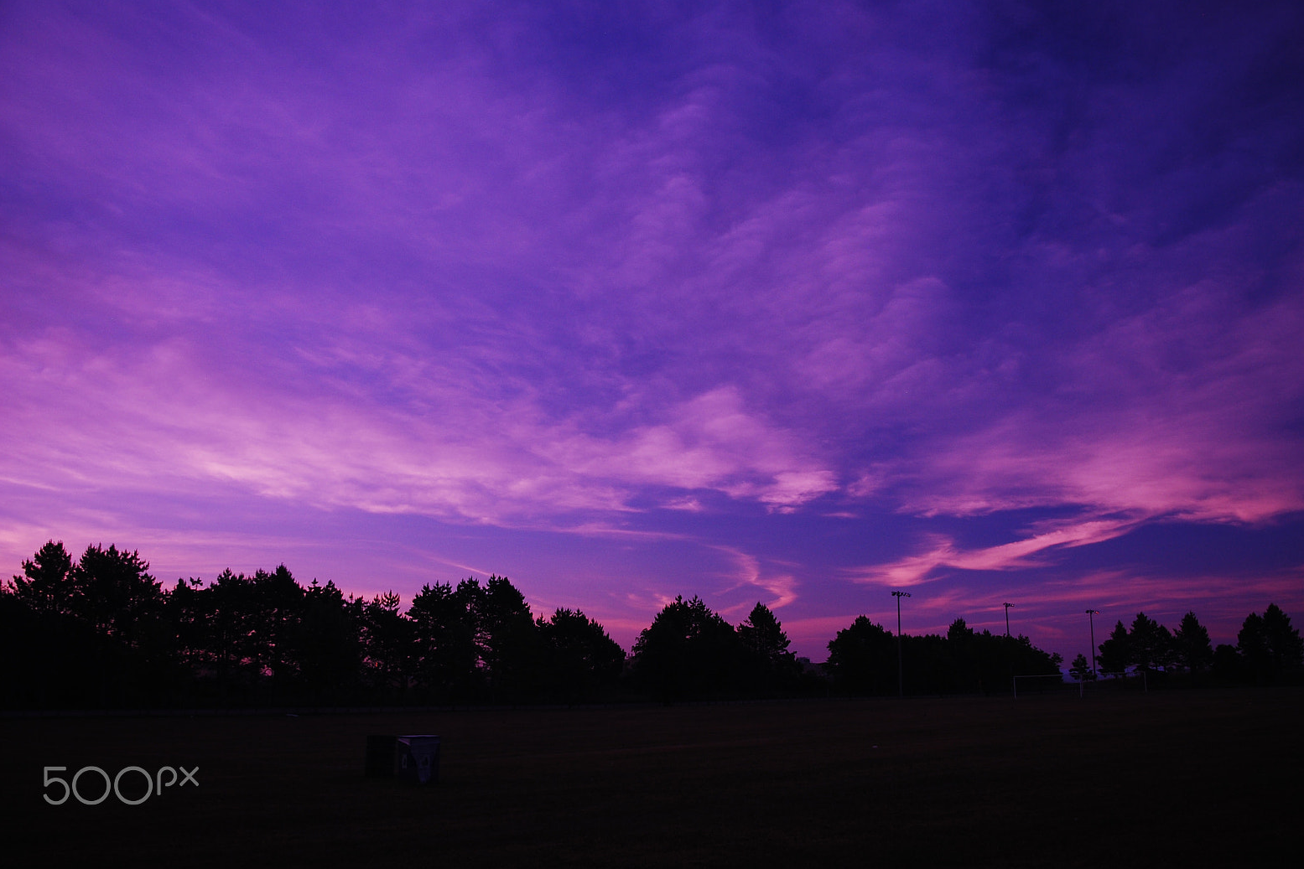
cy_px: 447
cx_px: 662
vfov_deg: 38.9
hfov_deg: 55.8
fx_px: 1232
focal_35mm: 34
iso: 200
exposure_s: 1/60
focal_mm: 22
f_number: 3.8
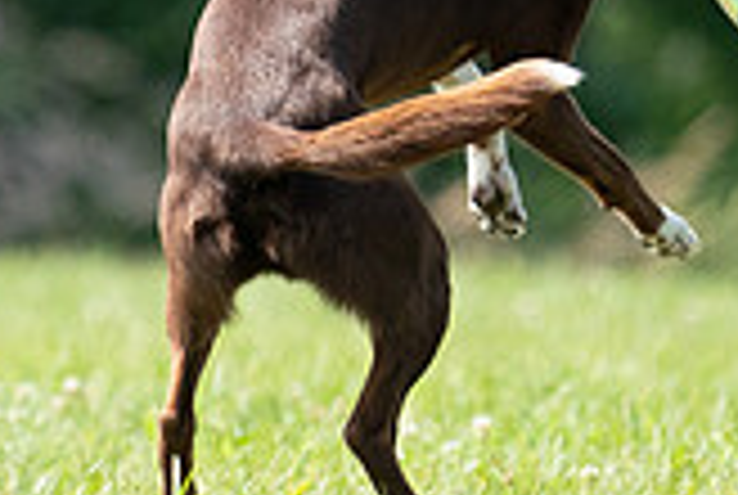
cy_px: -182
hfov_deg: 1.3
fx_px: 33023
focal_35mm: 1608
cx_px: 122
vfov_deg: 0.9
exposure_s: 1/4000
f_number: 6.3
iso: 2500
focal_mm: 456
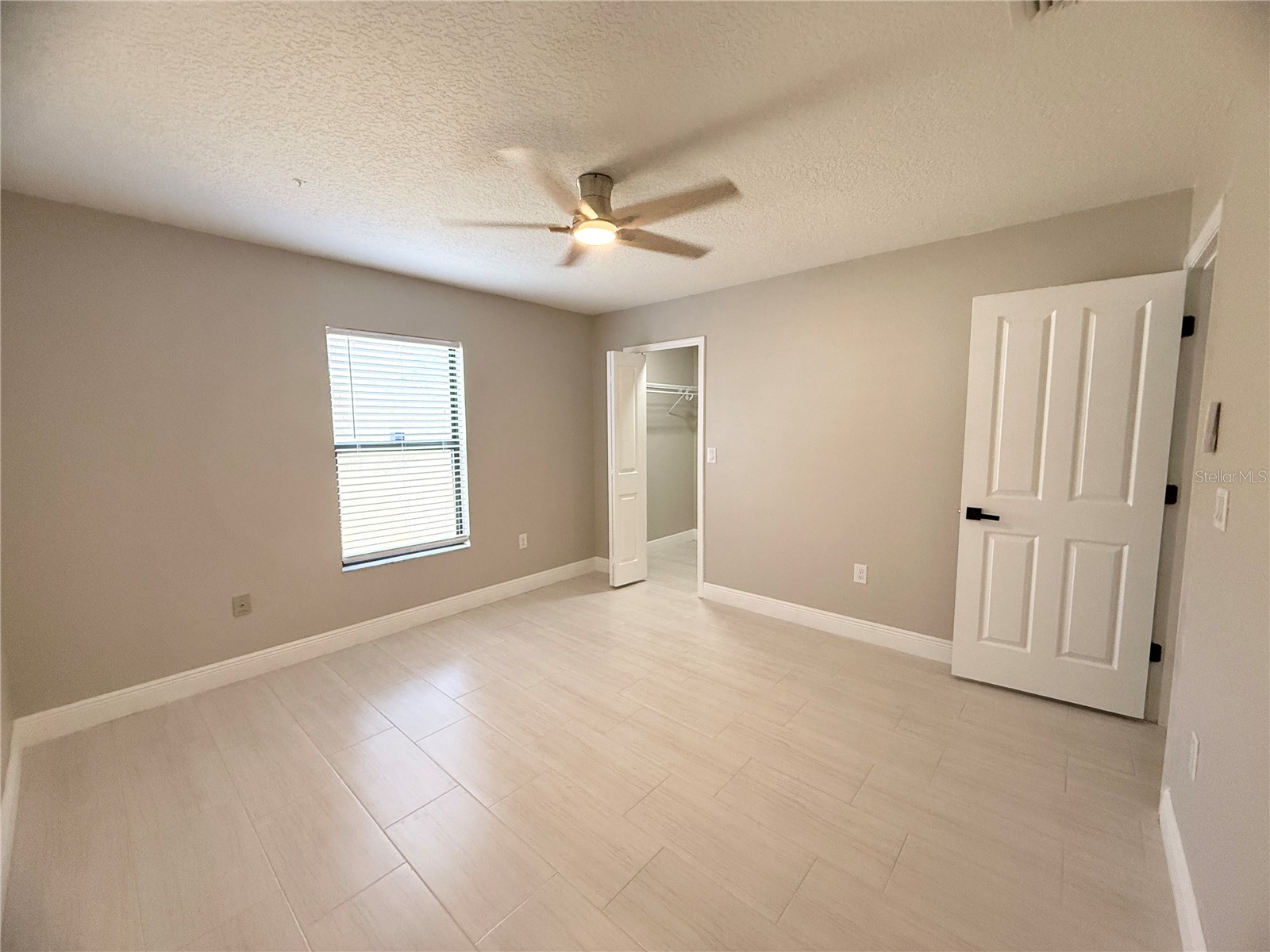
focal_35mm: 14
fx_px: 514
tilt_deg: -5.2
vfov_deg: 85.7
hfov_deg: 102.1
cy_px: 476
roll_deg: +0.5
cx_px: 635
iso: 400
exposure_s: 1/120
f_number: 2.2
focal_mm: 2.22
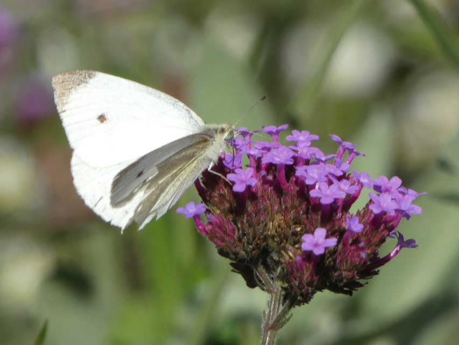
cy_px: 172
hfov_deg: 3.1
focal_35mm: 642
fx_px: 8514
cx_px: 230
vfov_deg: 2.3
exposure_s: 1/200
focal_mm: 115
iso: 80
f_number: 5.6
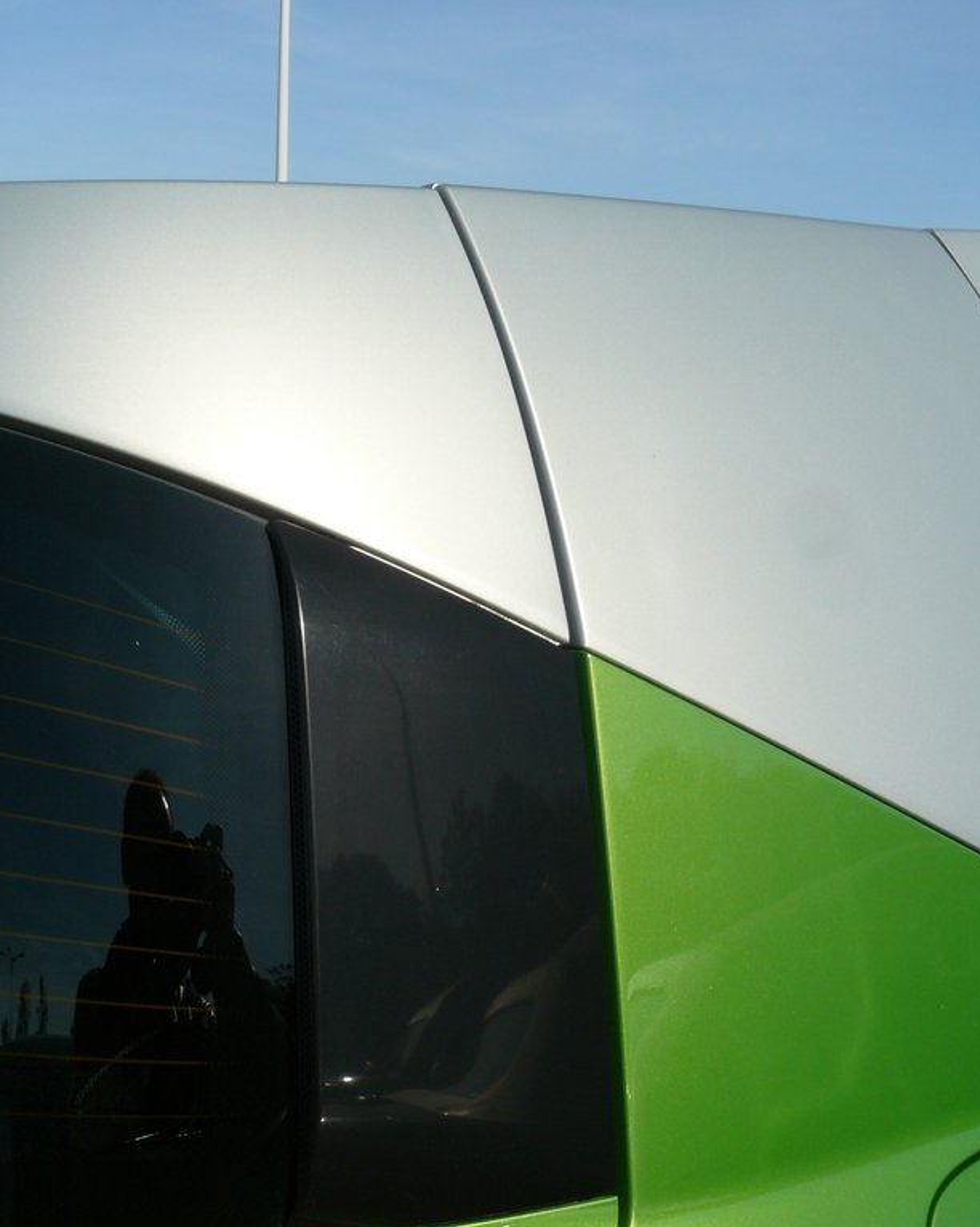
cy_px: 614
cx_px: 551
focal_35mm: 47
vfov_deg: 39.6
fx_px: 1705
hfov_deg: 32.0
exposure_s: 1/500
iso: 100
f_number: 6.3
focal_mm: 6
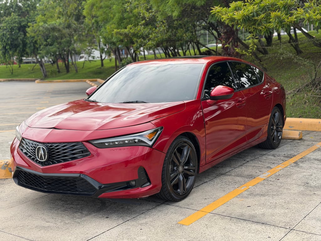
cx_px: 160
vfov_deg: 30.3
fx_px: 445
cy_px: 120
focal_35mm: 48
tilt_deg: -5.7
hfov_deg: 39.7
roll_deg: +0.8
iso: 64
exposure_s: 1/1642
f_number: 1.78
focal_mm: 6.76
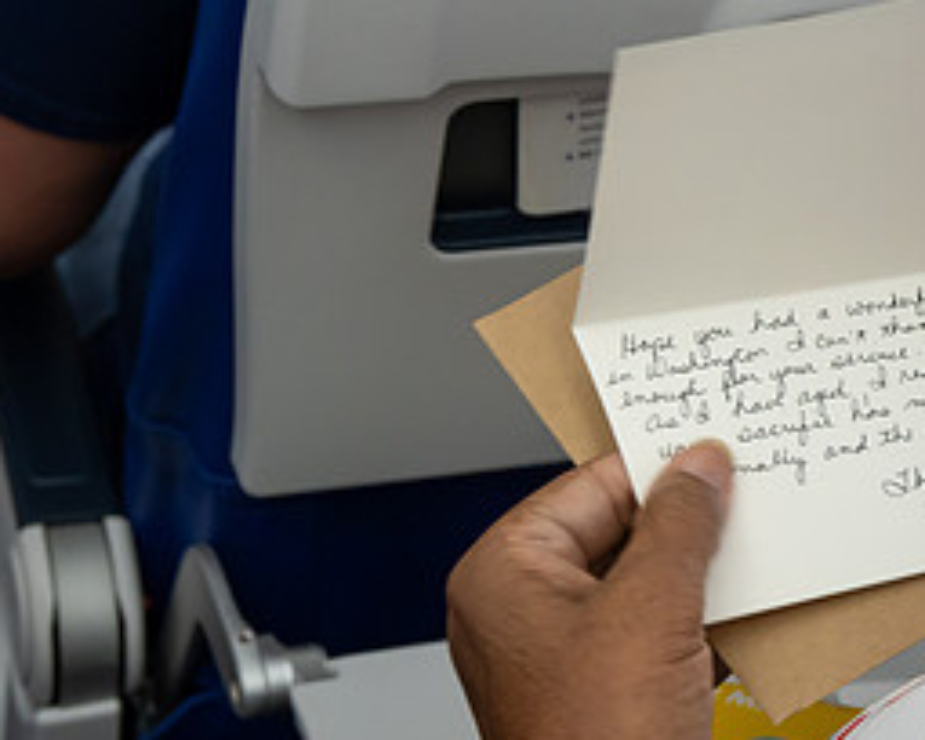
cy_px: 352
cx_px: 718
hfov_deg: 16.6
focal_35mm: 115
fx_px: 3148
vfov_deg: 13.4
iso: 3600
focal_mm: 54
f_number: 6.3
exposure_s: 1/60
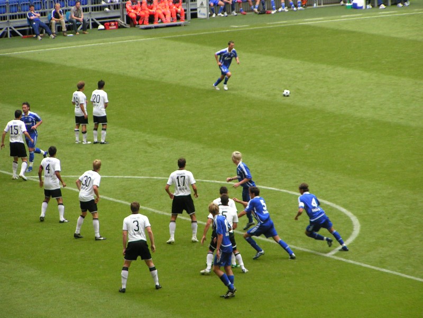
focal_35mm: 247
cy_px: 159
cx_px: 212
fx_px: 3018
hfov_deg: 8.0
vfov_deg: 6.0
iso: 100
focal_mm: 37.8
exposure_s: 1/250
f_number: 3.5
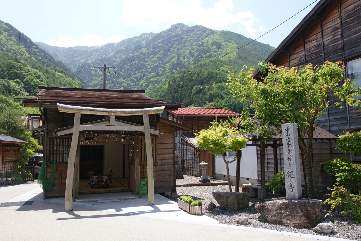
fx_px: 301
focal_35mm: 30
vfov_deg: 43.6
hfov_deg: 61.9
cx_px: 180
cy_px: 120
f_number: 8
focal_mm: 20
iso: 200
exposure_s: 1/60
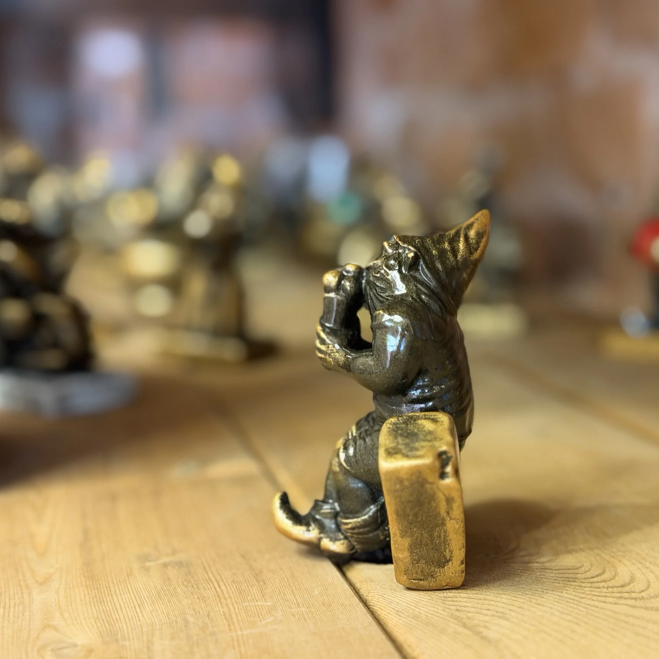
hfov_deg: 29.9
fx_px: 1228
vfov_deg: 30.0
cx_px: 415
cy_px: 331
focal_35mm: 57
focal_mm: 6.76
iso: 800
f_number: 1.78
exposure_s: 1/28
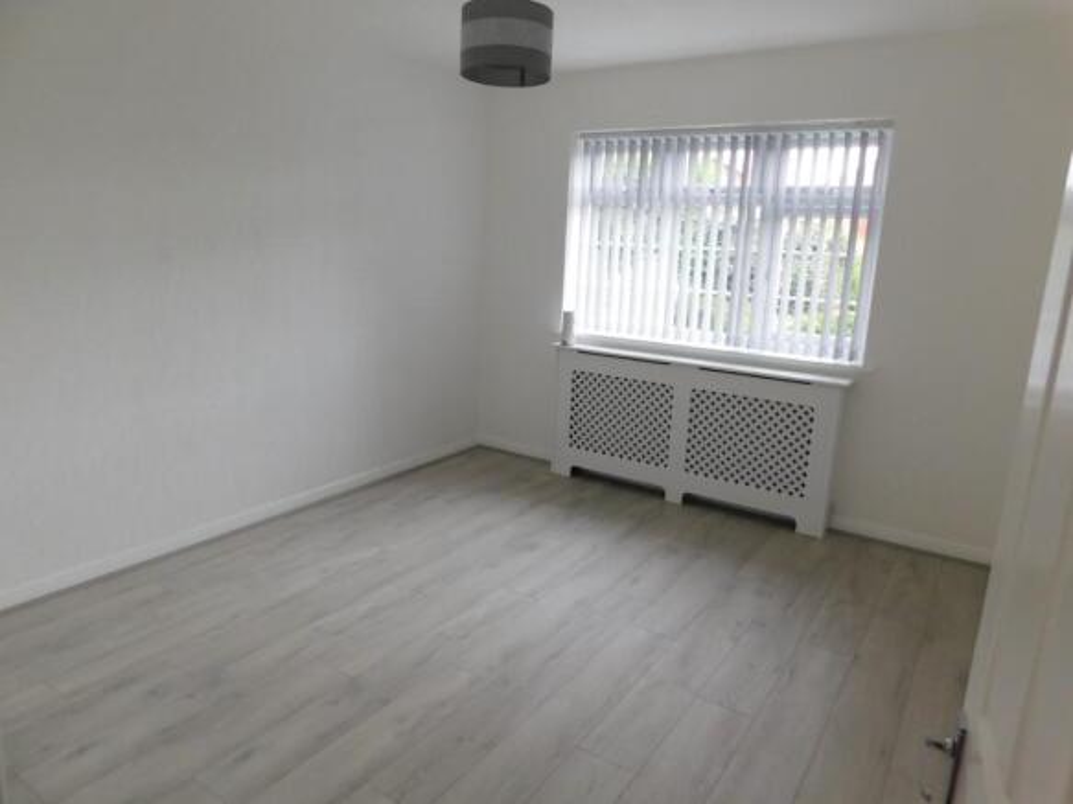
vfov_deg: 58.9
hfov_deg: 73.9
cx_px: 536
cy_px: 402
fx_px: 713
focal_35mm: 23
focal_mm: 4
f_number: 3
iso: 125
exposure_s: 1/50
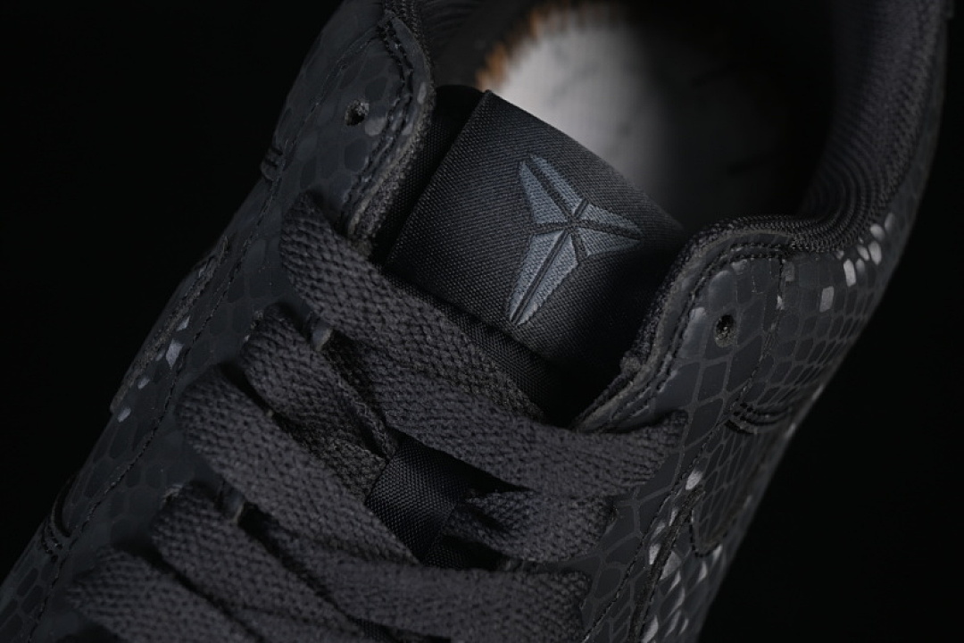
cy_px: 322
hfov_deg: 27.0
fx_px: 2008
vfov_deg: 18.2
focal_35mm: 75
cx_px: 482
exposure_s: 1/80
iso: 160
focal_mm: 50
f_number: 7.1
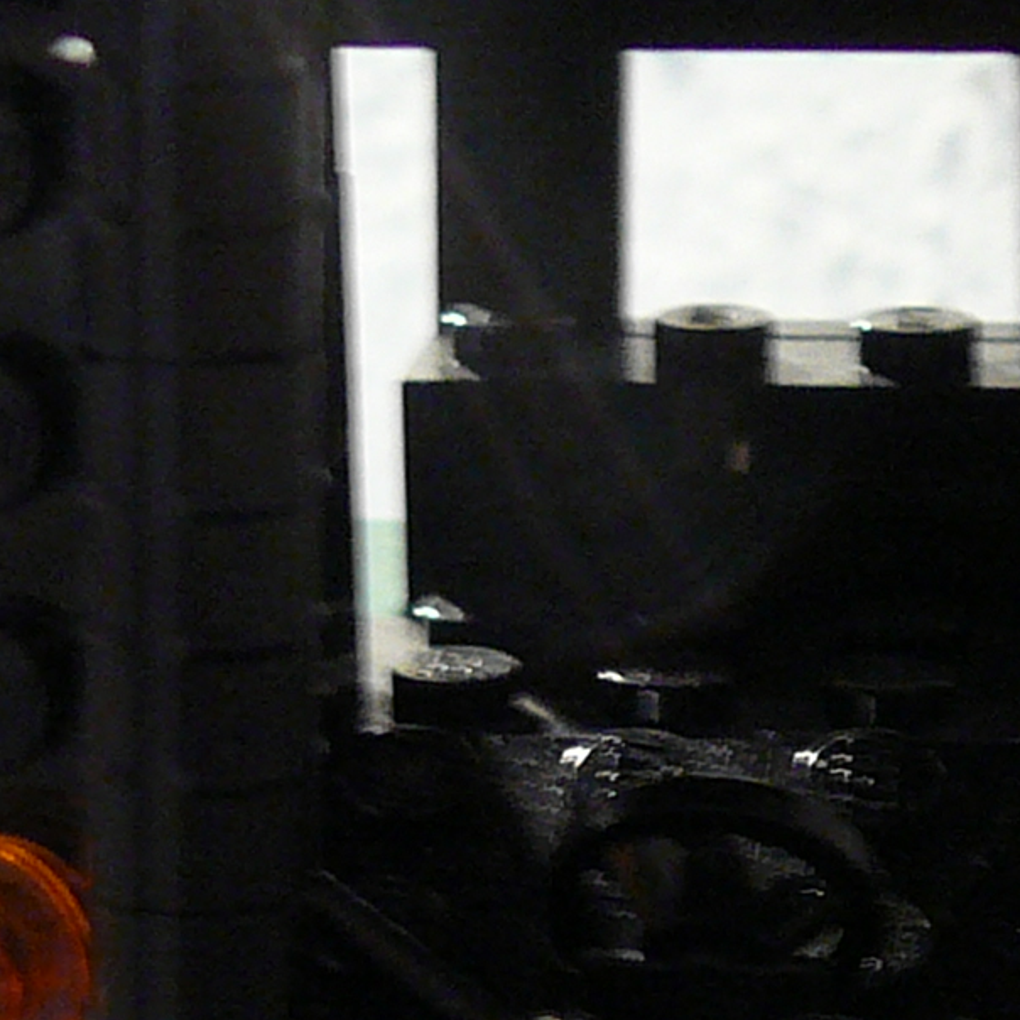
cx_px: 723
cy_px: 1191
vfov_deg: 11.7
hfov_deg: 11.9
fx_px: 4867
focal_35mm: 146
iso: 200
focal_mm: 5.8
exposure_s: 1/10
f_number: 3
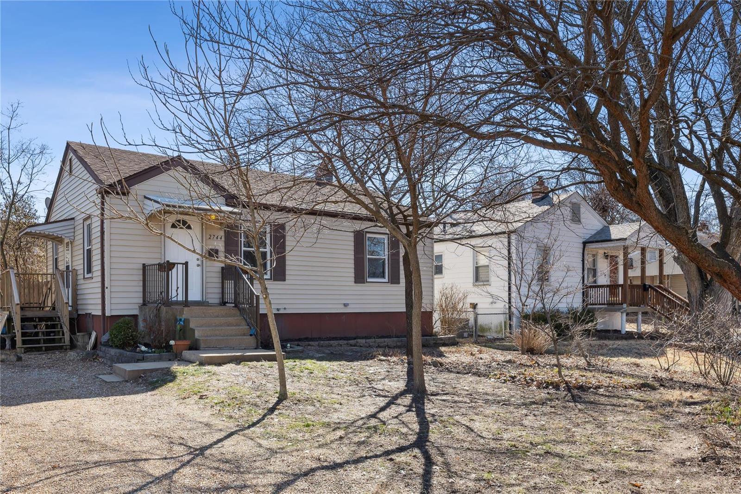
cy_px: 247
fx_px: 432
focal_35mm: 21
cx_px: 370
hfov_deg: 81.2
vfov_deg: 59.5
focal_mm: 21
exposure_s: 1/100
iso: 100
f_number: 8
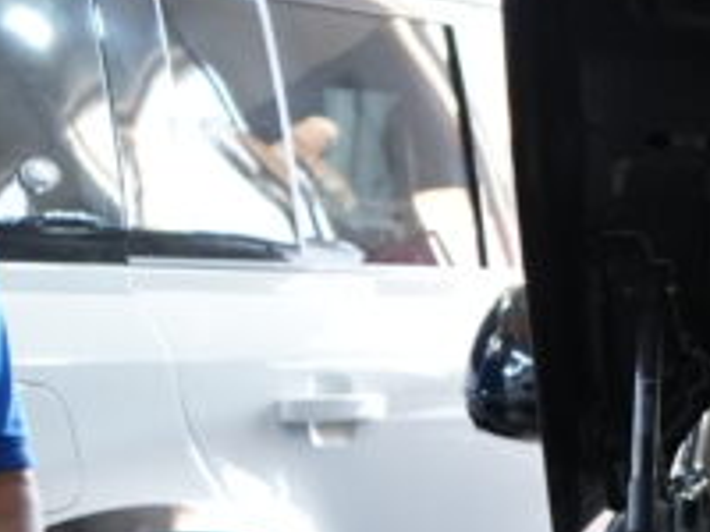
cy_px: 278
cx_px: 1743
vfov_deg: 10.0
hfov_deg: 11.1
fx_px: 3036
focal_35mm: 148
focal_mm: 30
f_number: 4
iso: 3200
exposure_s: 1/160
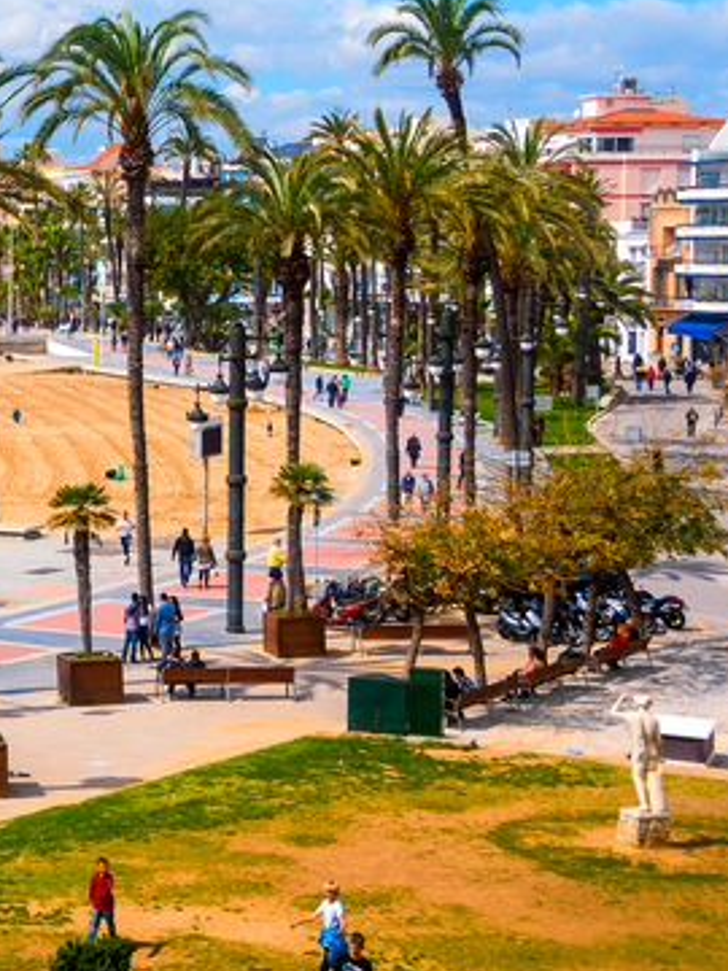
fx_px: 2523
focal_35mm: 90
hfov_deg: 15.6
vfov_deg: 21.7
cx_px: -239
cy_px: 348
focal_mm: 31
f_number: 9
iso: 100
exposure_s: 1/640
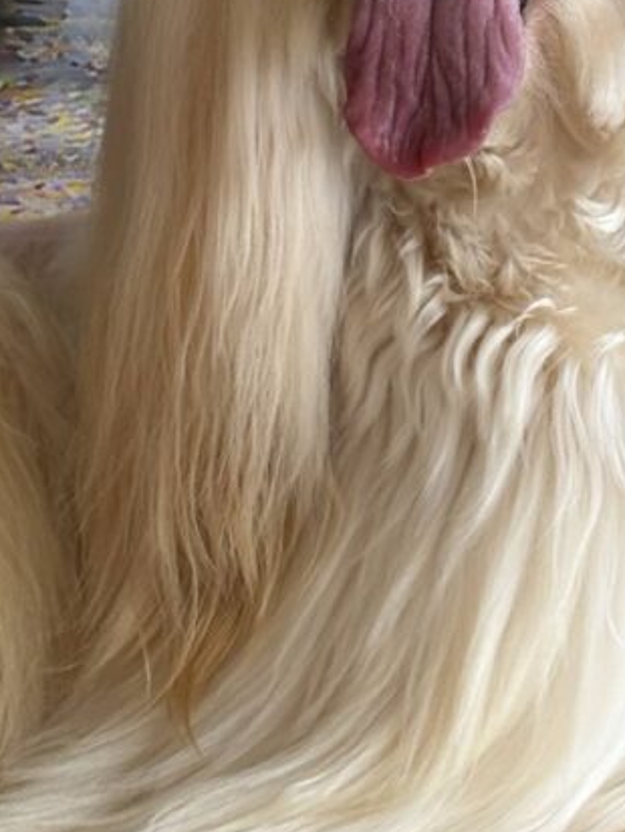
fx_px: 3104
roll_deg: -2.5
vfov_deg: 15.0
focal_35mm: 129
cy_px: 4
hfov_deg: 11.5
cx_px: 510
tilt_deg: -6.2
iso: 40
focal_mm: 5.96
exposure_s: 1/121
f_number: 1.6
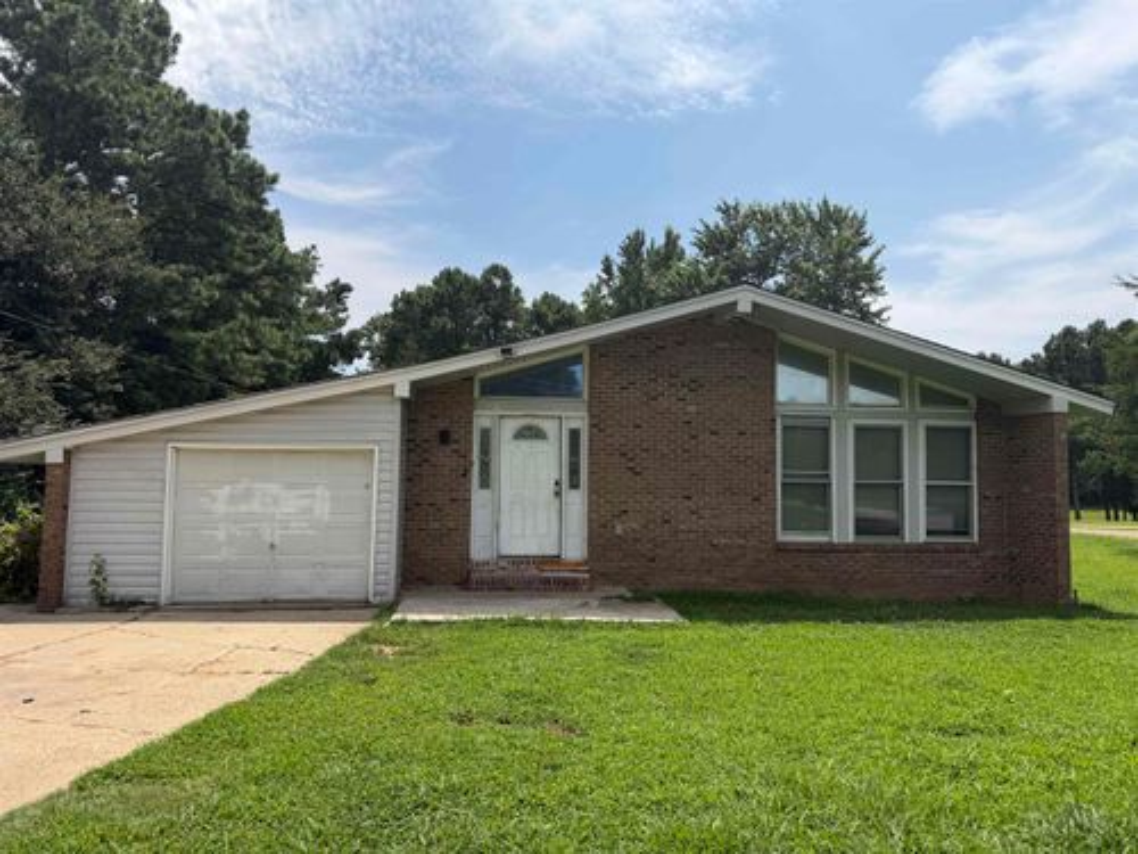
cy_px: 427
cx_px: 569
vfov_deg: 56.8
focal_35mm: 24
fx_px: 789
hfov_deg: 71.6
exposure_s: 1/6711
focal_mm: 6.76
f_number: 1.78
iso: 80
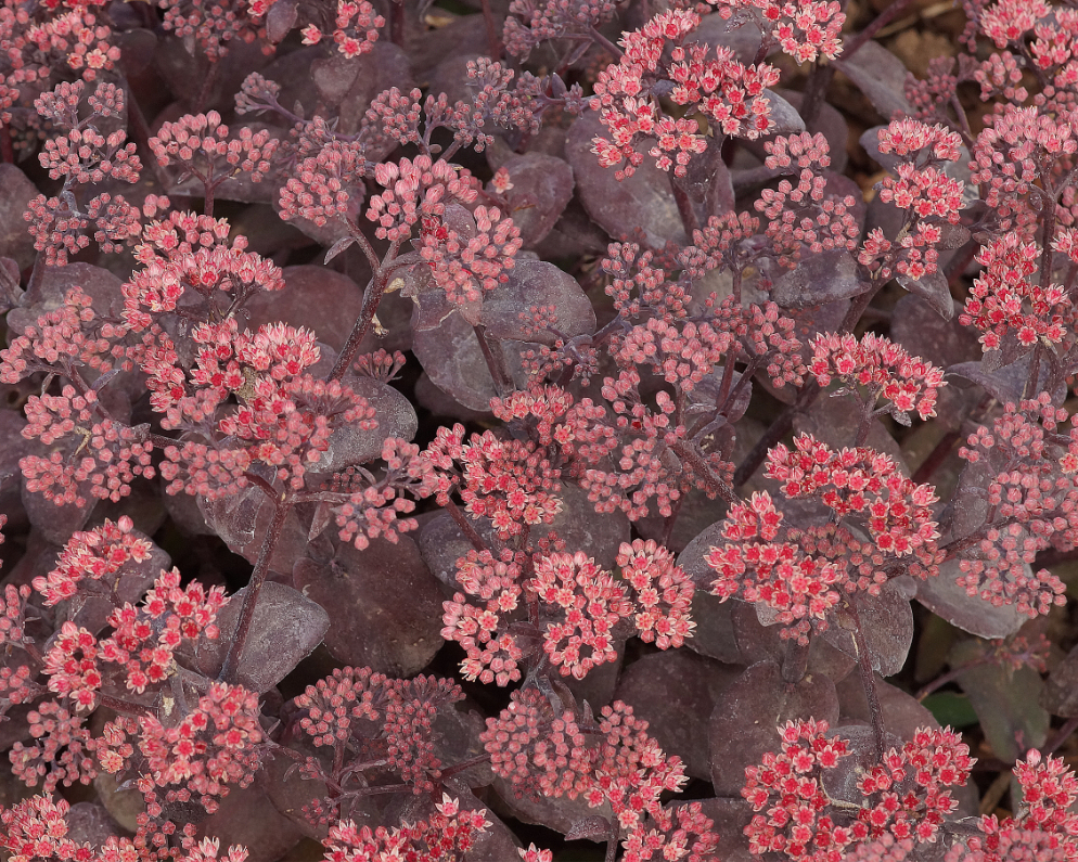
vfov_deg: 9.1
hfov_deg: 11.4
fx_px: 5423
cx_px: 484
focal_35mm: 170
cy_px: 429
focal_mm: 100
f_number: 9
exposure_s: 1/160
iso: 640
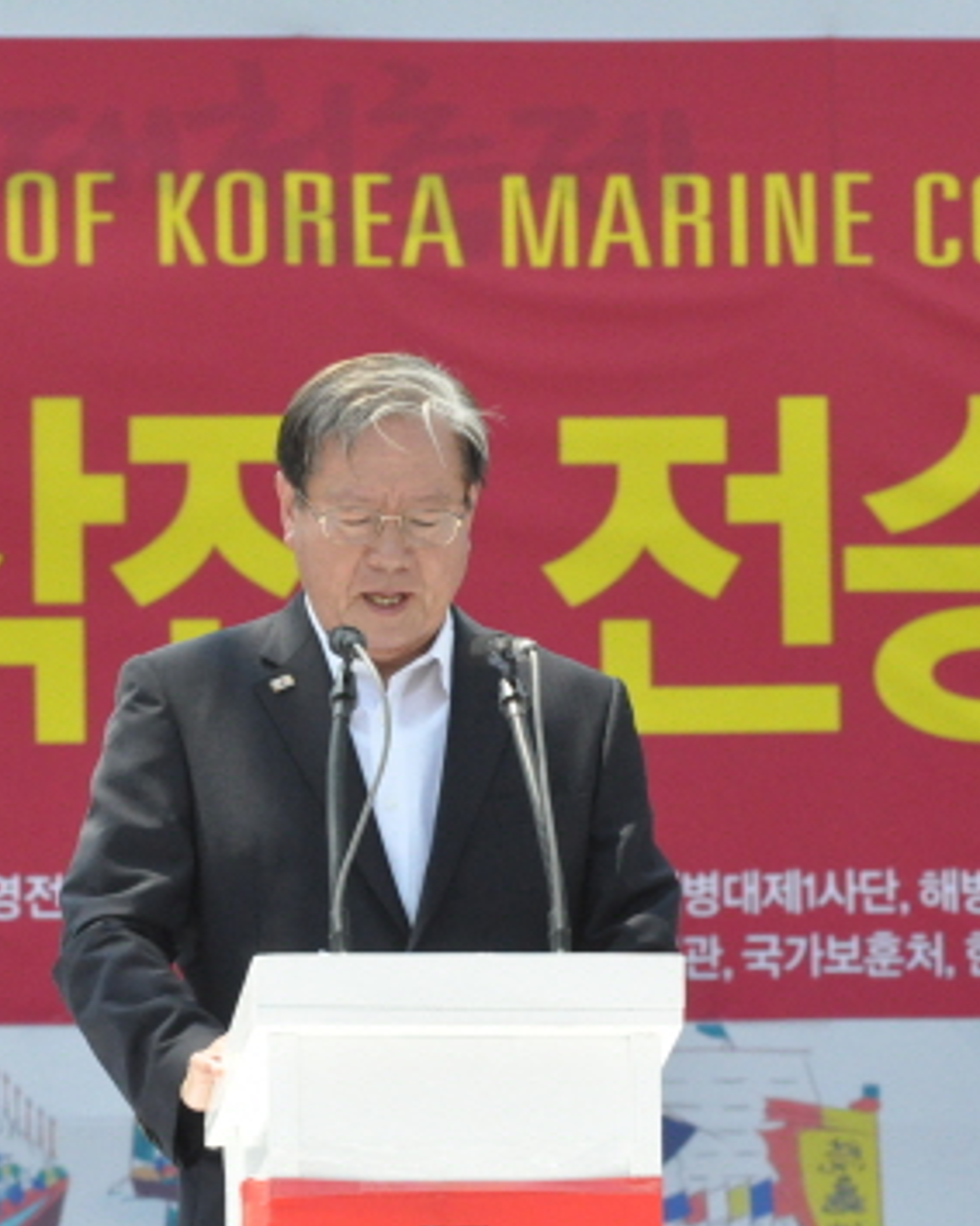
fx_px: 11529
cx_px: 391
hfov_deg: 4.9
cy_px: 625
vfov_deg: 6.1
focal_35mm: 318
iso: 2500
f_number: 8
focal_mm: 125
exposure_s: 1/2500
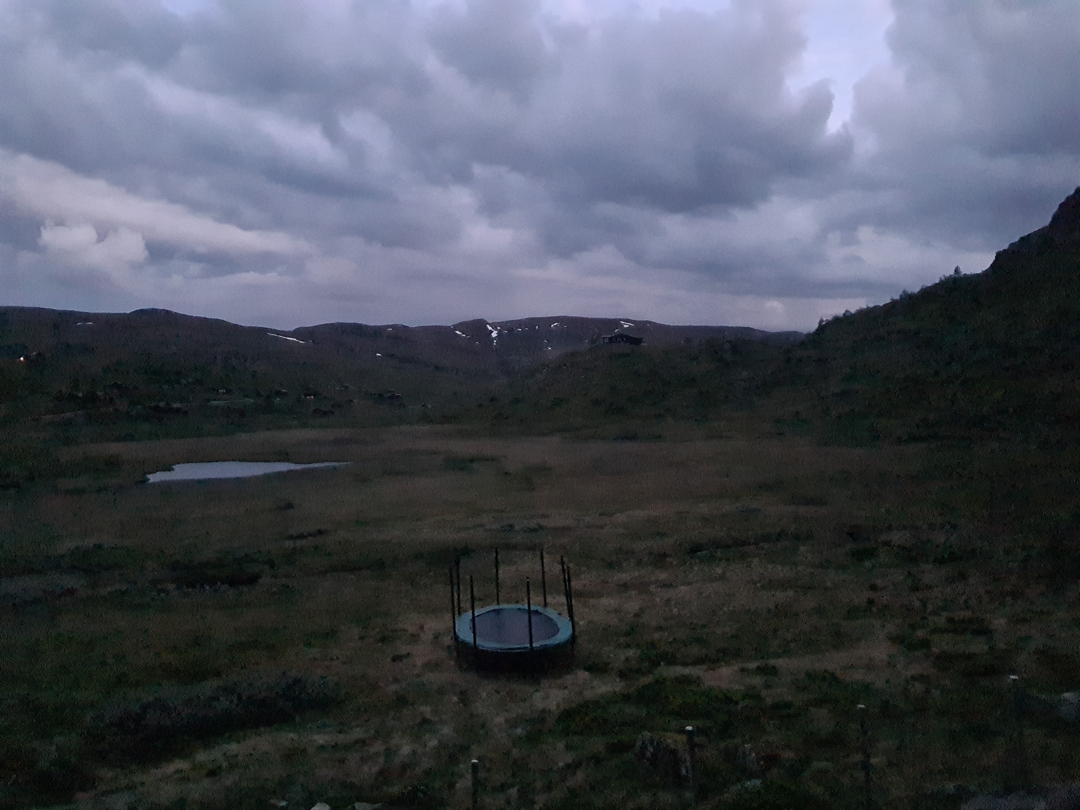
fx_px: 811
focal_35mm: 26
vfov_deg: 53.1
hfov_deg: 67.3
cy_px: 405
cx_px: 540
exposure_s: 1/17
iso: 3200
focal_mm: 5.4
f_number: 1.8
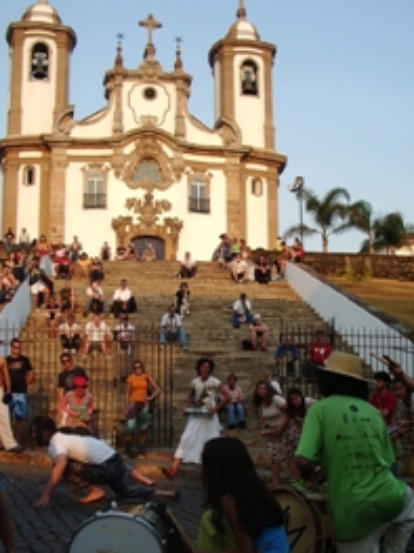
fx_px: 734
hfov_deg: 31.5
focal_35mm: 46
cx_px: 192
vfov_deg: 41.1
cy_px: 320
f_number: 4.3
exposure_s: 1/125
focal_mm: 5.8
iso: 50
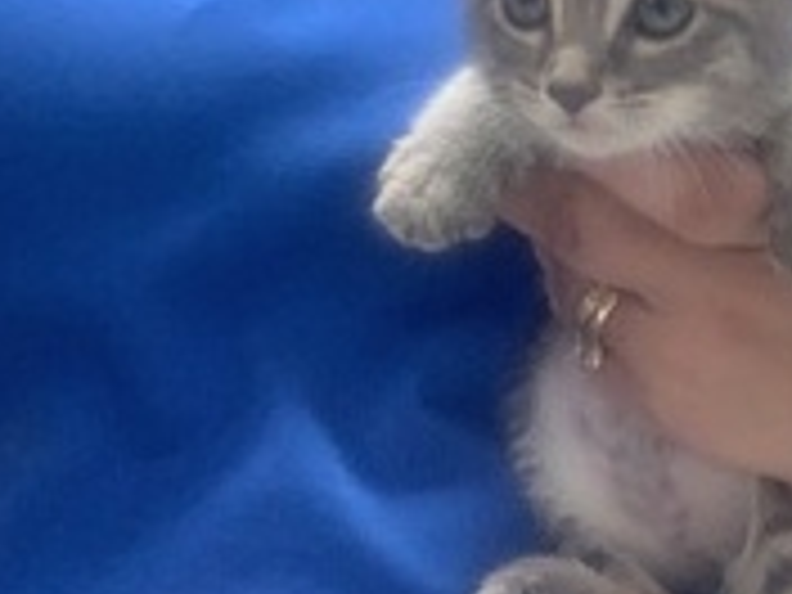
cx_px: 648
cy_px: 398
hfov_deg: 25.8
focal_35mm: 74
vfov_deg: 19.8
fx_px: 1693
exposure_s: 1/60
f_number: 2.4
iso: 320
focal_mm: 2.15
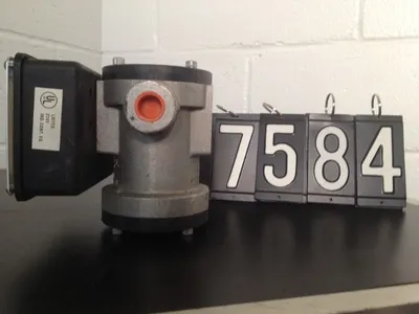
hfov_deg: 52.6
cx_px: 210
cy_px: 157
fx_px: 424
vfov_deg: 40.7
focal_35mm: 35
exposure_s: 1/20
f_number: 2.4
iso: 64
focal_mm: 4.28
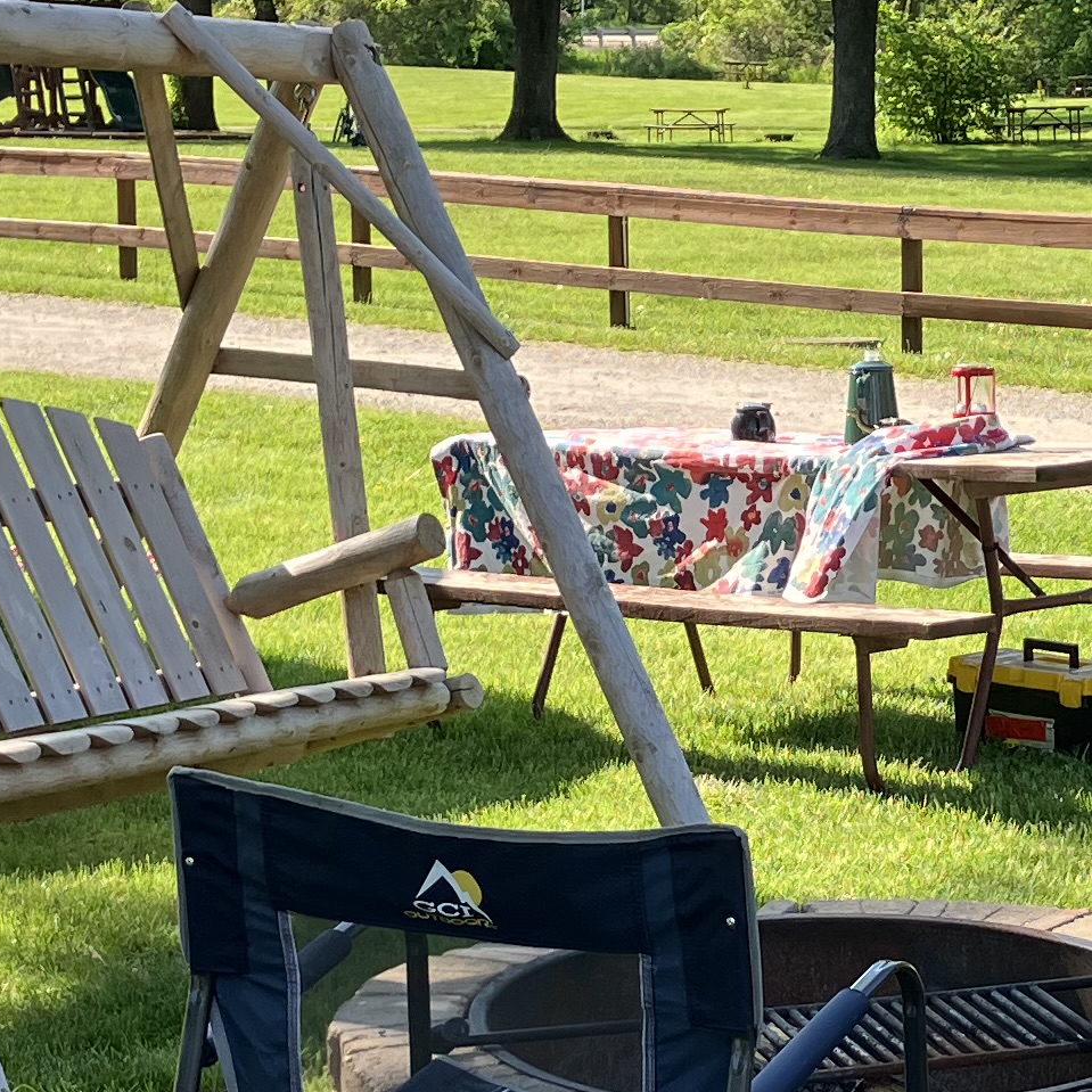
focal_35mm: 104
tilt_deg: -9.6
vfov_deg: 16.7
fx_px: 3712
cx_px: 1002
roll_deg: +0.0
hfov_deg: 16.5
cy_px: 737
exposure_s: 1/517
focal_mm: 3.99
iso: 32
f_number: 1.8
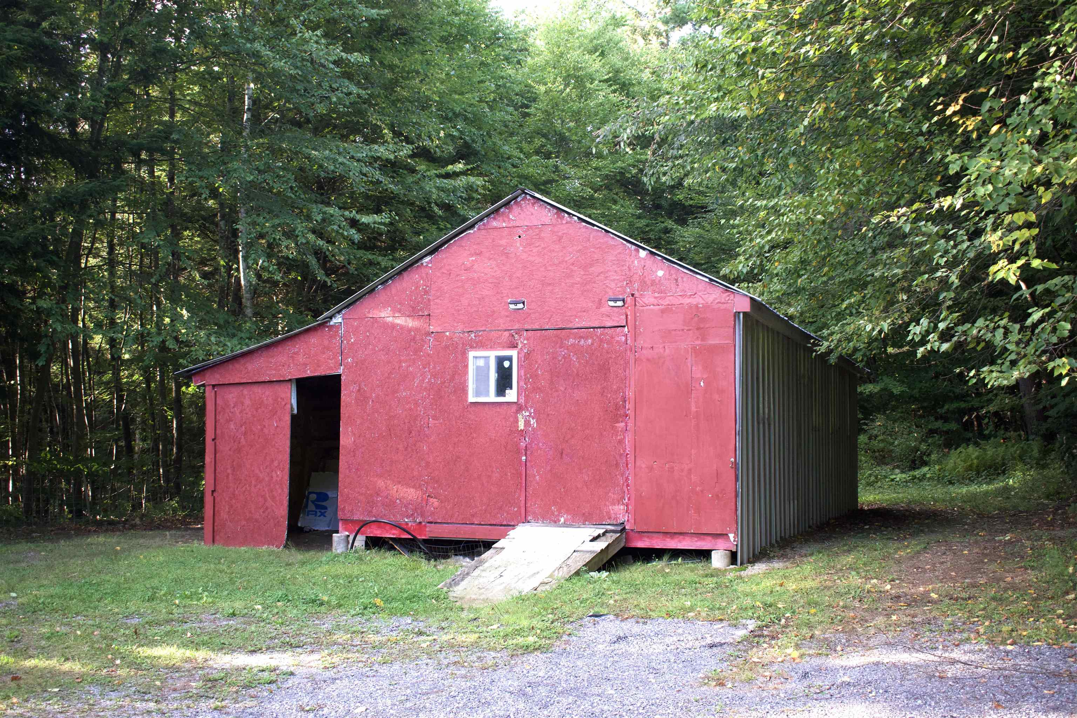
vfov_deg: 35.5
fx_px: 1122
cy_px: 359
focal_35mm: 38
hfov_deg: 51.3
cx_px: 538
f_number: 4
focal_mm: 25
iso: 800
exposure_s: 1/200
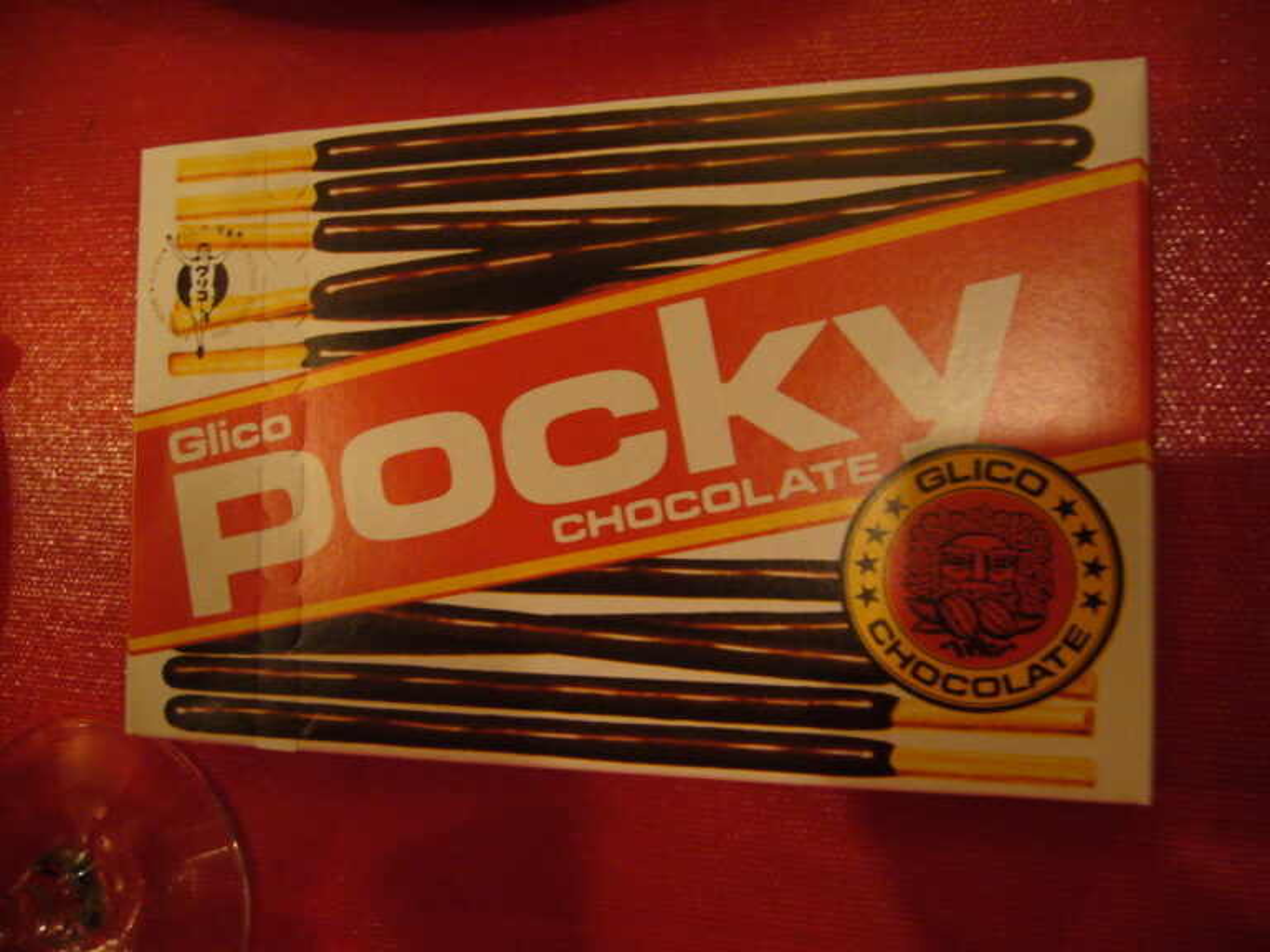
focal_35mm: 35
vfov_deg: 40.7
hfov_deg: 52.6
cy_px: 476
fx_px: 1284
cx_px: 635
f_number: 2.8
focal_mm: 5.8
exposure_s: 1/8
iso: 200
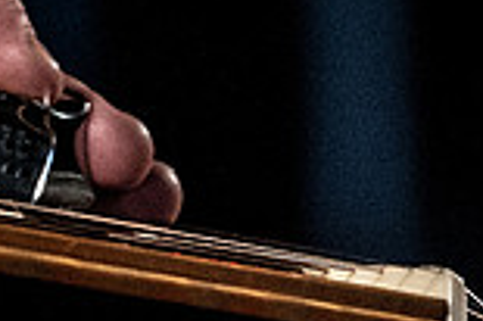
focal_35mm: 1104
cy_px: 129
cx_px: 141
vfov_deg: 1.2
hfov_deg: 1.9
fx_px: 14796
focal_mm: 200
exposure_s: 1/1000
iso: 6400
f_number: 5.6
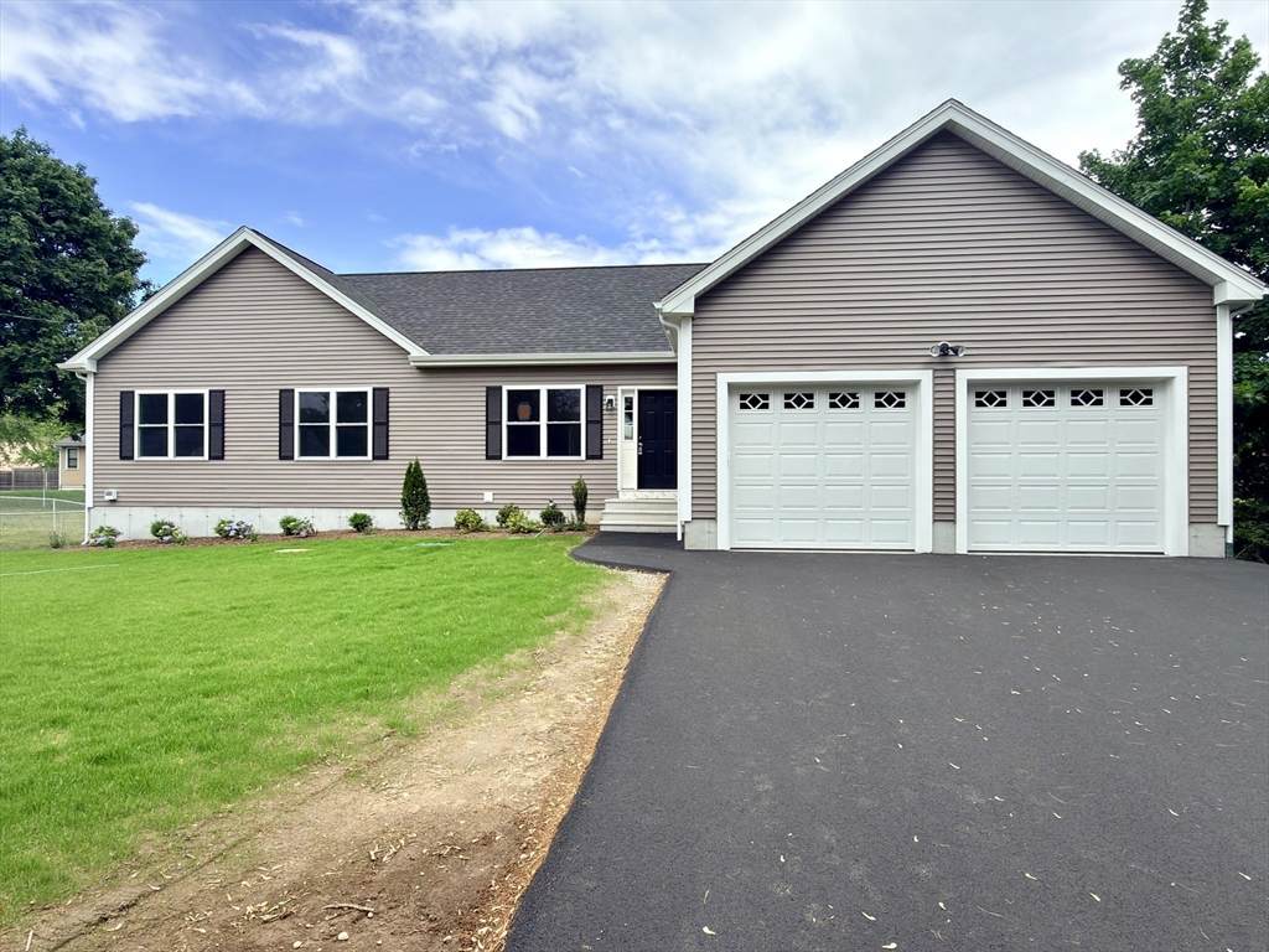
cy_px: 476
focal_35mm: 21
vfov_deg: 63.4
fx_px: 770
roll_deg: -0.2
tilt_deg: +0.0
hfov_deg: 79.0
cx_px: 634
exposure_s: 1/455
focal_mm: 2.22
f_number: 2.2
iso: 25
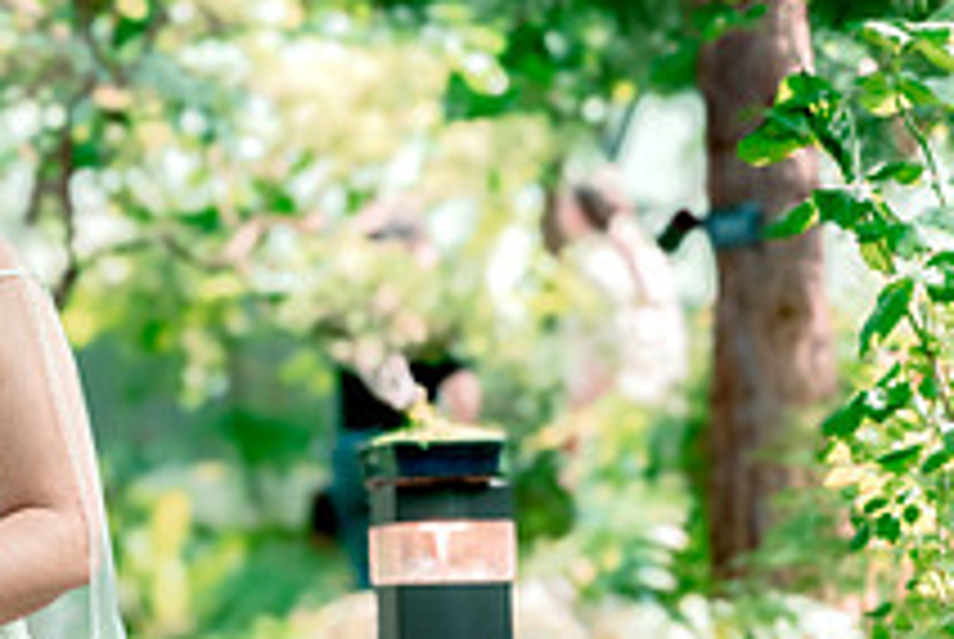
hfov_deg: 13.4
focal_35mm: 153
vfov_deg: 9.0
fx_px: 4060
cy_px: 421
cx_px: 315
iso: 400
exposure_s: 1/320
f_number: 3.2
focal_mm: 56
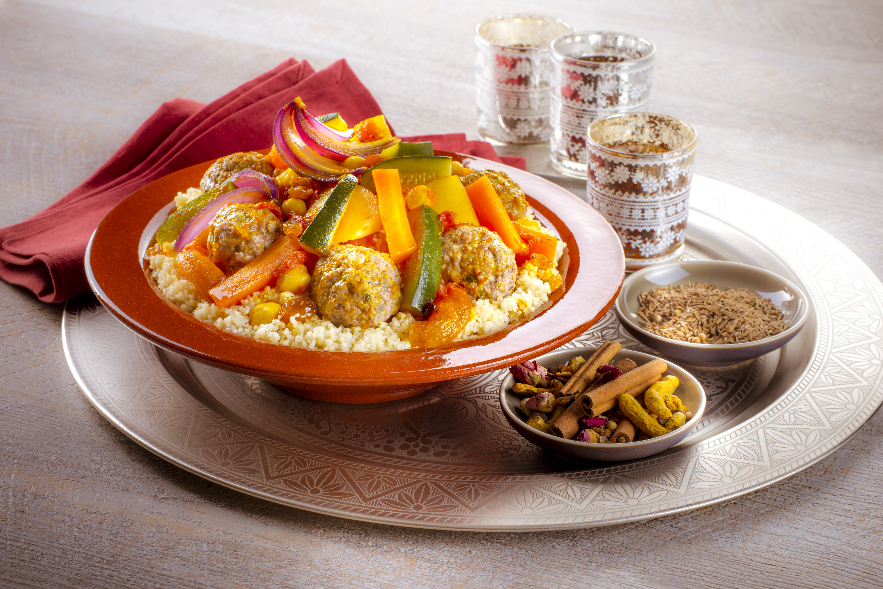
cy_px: 294
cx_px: 442
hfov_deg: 19.5
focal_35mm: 105
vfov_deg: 13.1
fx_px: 2576
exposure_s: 1/100
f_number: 16
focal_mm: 105
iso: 100
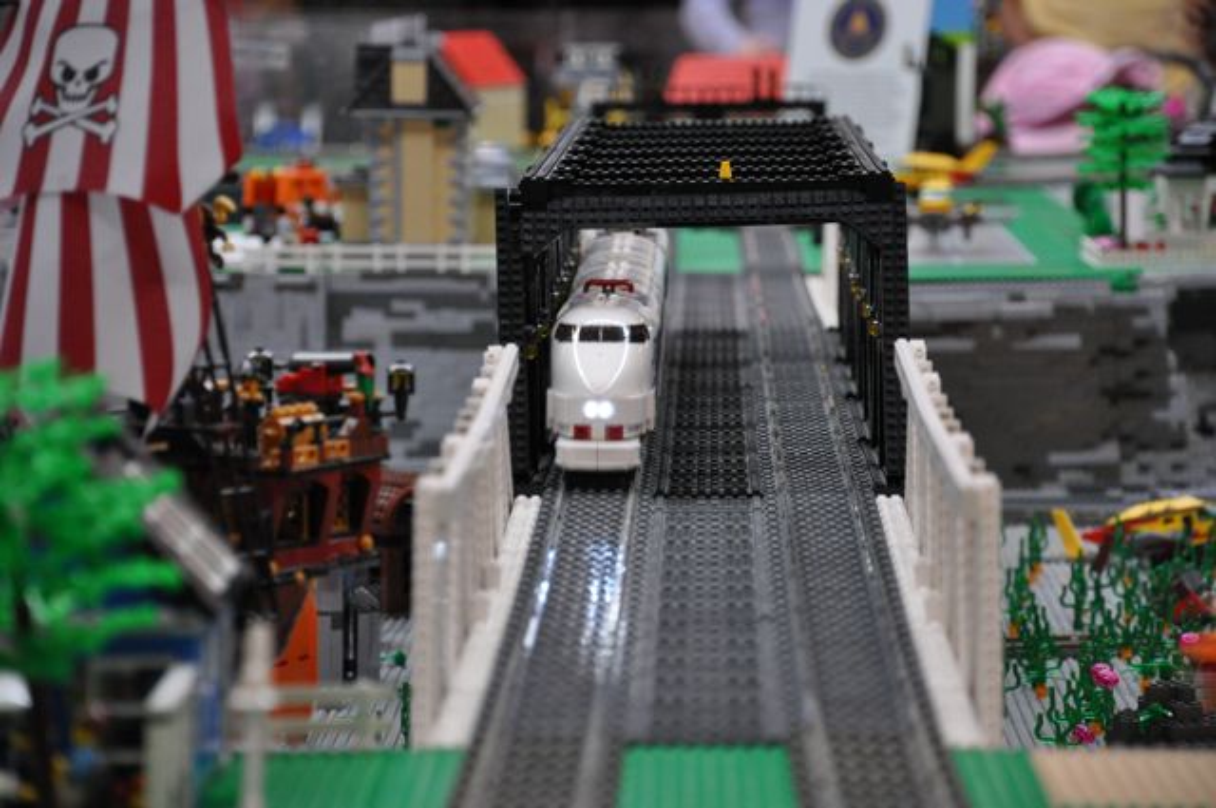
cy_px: 404
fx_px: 5313
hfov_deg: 13.1
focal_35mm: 158
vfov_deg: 8.7
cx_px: 608
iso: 1600
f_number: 5.6
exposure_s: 1/30
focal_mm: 105
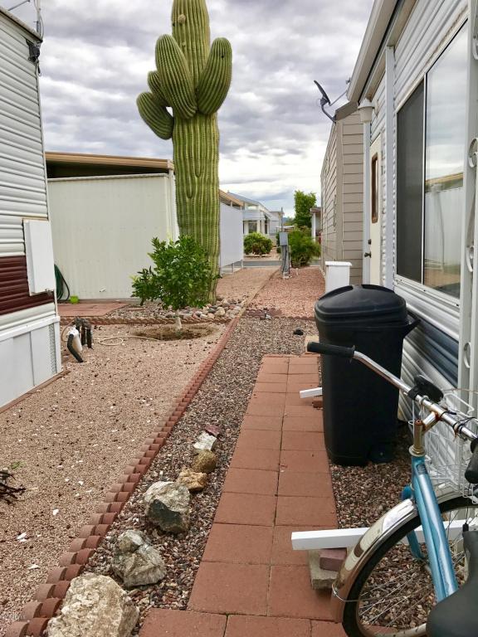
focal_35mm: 28
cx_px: 239
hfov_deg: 49.7
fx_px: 516
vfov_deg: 63.4
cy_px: 318
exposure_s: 1/1168
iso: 20
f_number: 1.8
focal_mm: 3.99
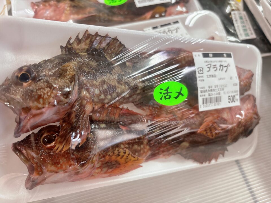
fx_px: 204
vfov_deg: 53.1
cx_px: 136
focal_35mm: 26
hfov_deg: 67.3
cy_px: 102
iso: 100
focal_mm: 5.96
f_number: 1.6
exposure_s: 1/60
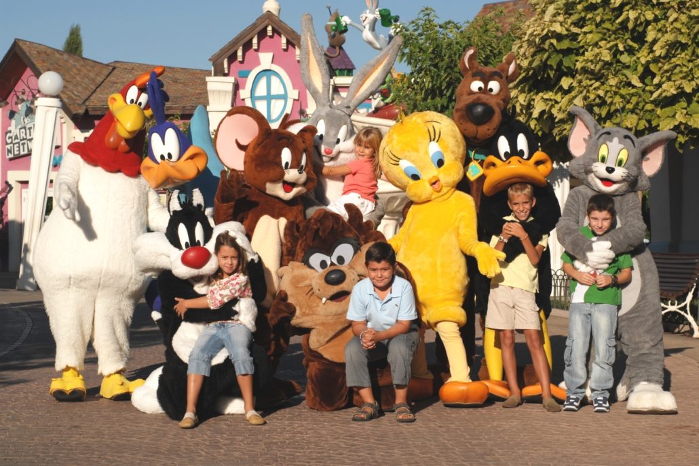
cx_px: 350
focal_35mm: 90
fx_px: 1748
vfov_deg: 15.2
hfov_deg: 22.6
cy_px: 233
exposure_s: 1/500
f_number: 8
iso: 100
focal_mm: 60
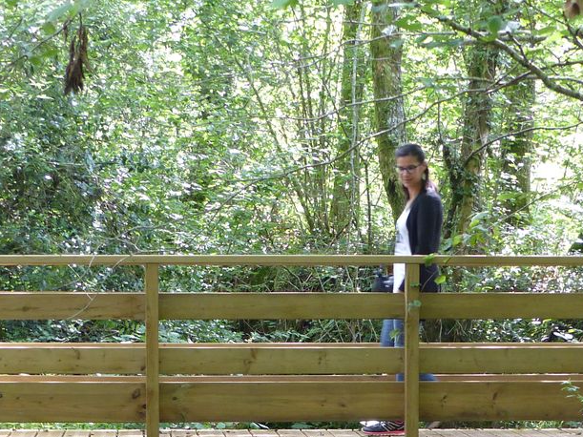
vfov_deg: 11.1
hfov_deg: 14.9
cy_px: 408
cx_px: 319
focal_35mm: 132
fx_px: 2223
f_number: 2.8
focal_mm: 10.1
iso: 200
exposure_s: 1/60
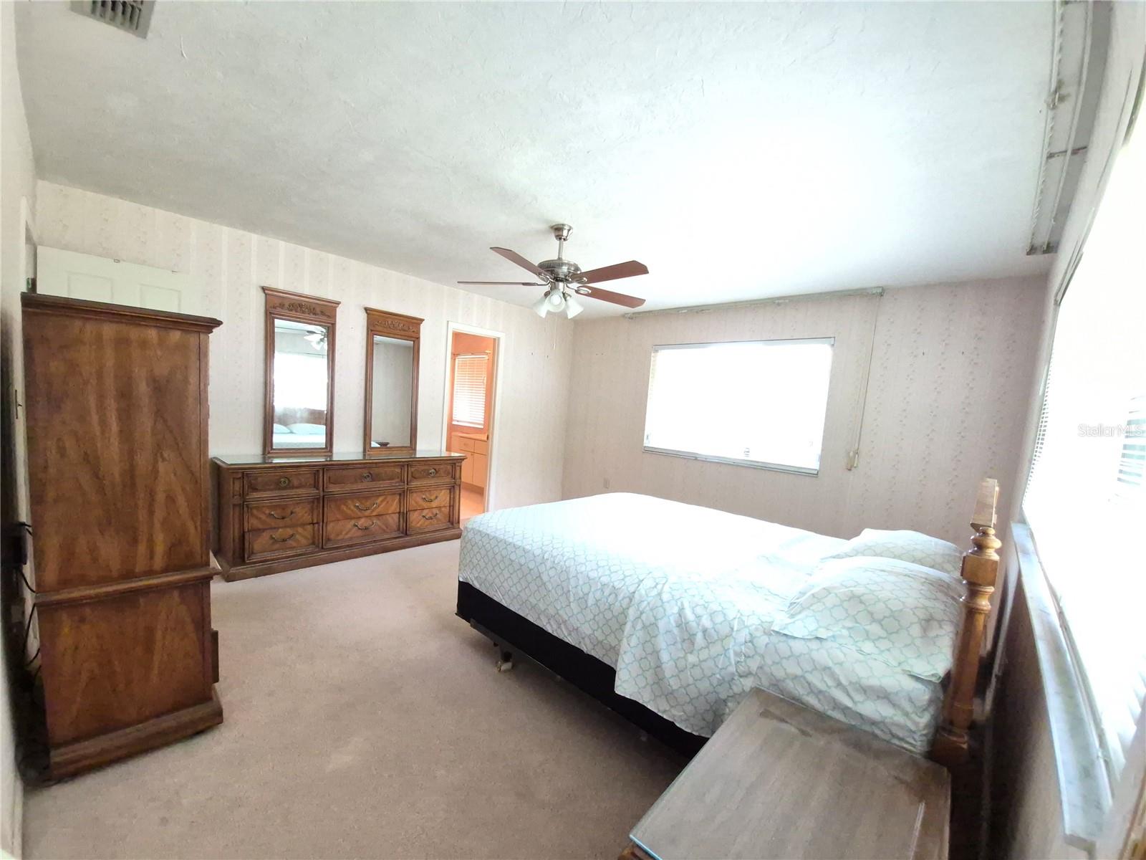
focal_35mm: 13
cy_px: 430
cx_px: 573
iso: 400
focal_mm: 1.74
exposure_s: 1/60
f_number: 2.2
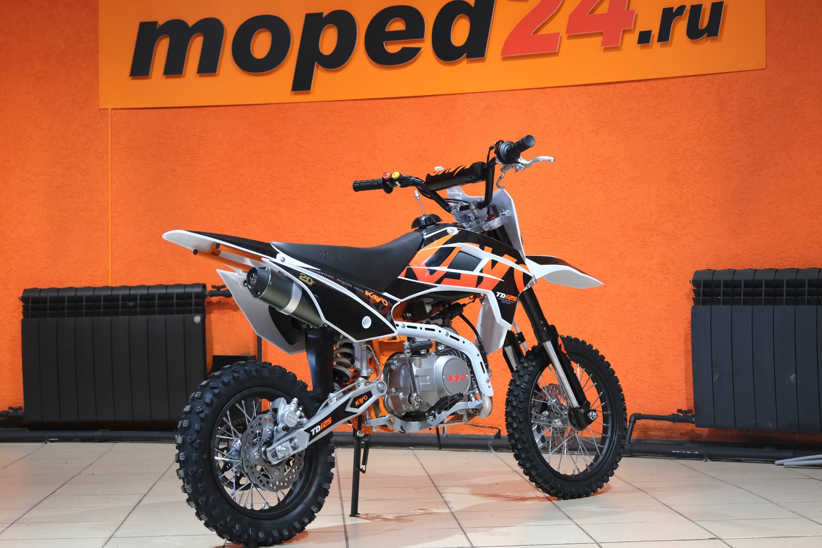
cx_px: 411
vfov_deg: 20.3
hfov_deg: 30.1
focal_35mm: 67
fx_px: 1530
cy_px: 274
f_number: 4
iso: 1600
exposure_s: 1/100
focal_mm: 44.7
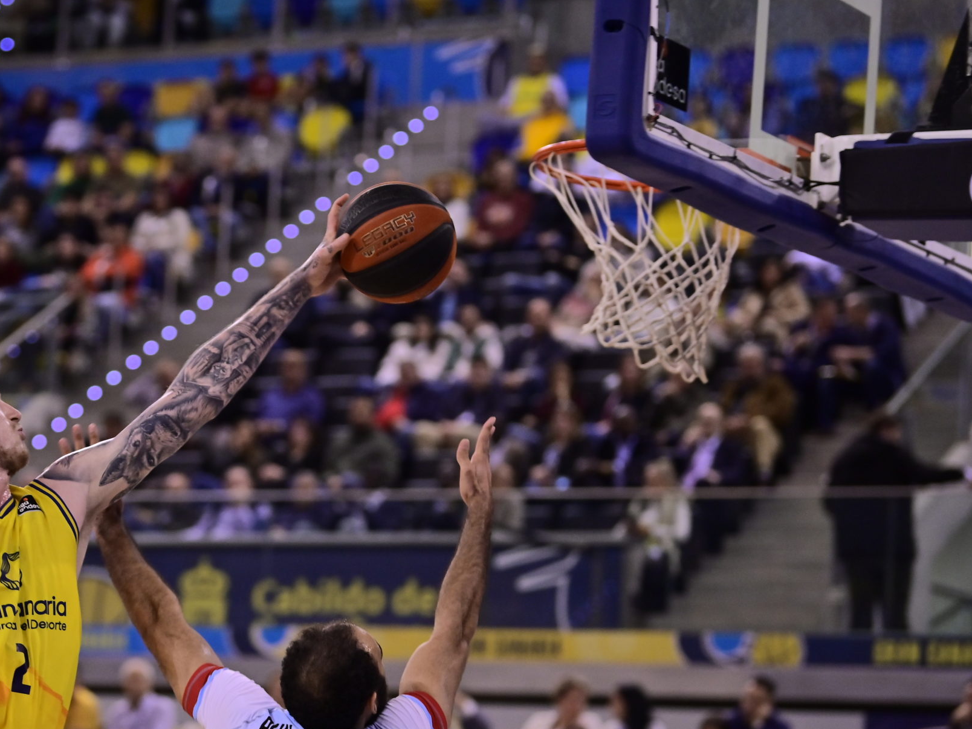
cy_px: 503
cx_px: 245
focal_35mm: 153
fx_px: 4296
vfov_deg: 9.7
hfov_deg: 12.9
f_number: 2.8
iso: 1250
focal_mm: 100
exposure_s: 1/1000
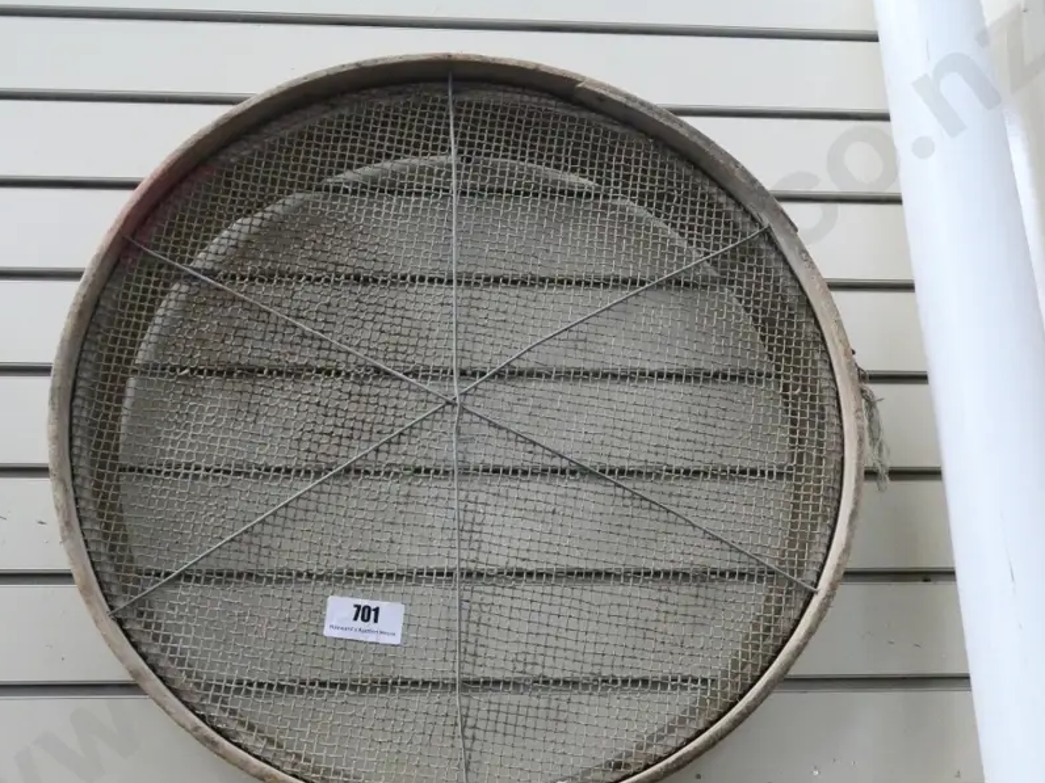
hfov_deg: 51.3
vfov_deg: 39.6
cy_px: 433
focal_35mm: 36
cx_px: 500
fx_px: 1087
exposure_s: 1/250
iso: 6400
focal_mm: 14
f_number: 5.6
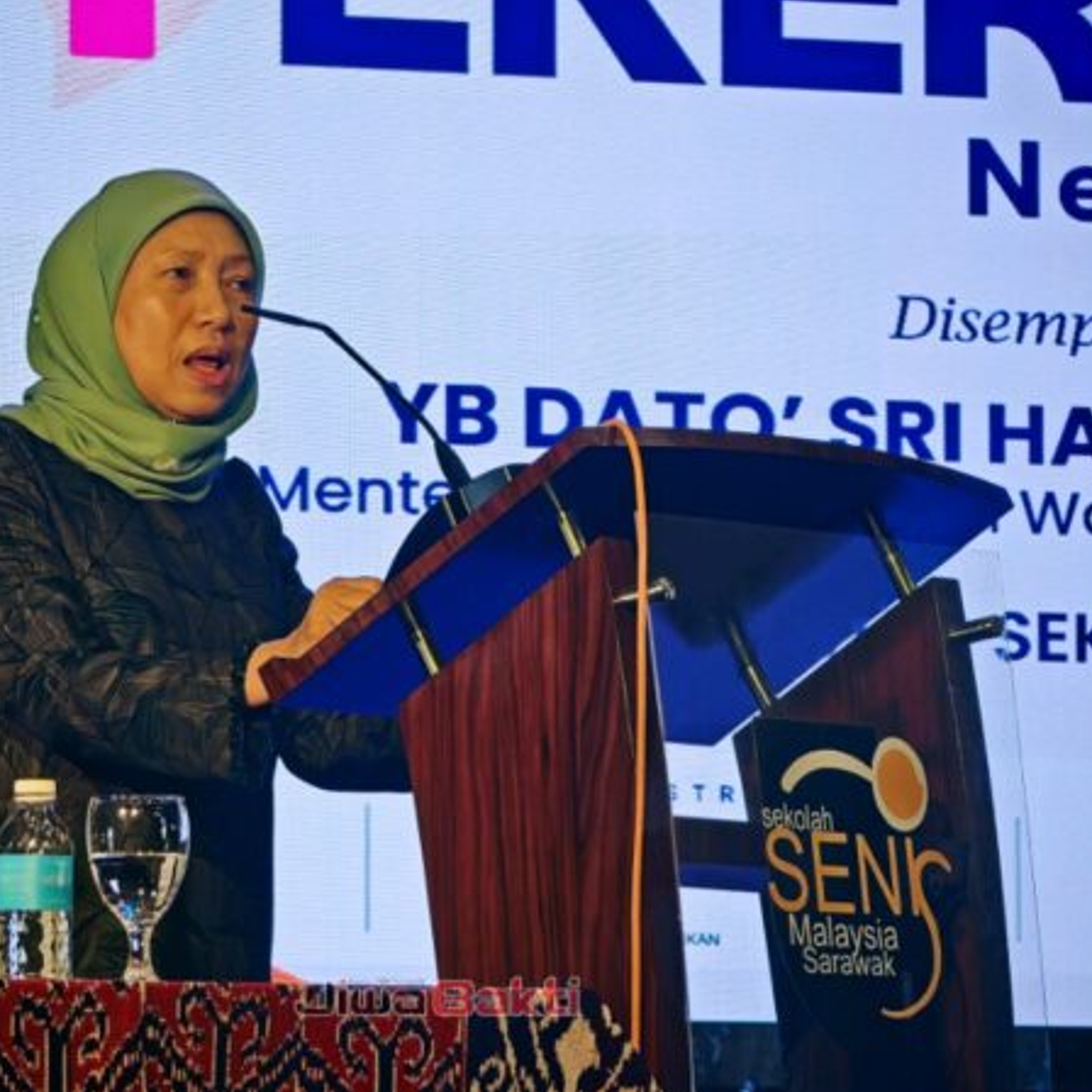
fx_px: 8030
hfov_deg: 7.8
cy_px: 546
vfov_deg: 7.8
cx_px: 410
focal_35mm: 225
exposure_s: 1/100
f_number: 2.6
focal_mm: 15.38
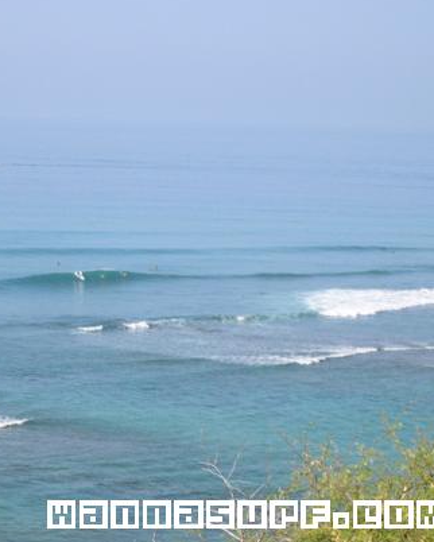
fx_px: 2439
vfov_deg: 12.7
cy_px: 268
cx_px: 96
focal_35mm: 152
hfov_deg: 10.1
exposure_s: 1/388
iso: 100
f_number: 4.9
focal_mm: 24
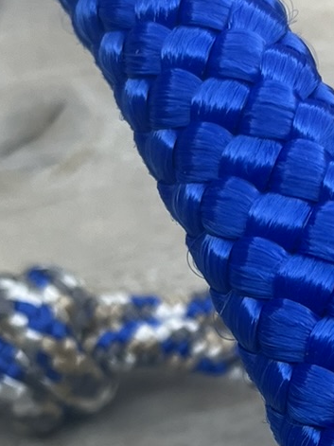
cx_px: 399
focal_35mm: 113
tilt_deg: -54.0
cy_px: 514
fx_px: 1454
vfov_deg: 16.8
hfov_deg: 12.8
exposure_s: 1/198
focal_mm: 5.1
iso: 40
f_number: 1.6
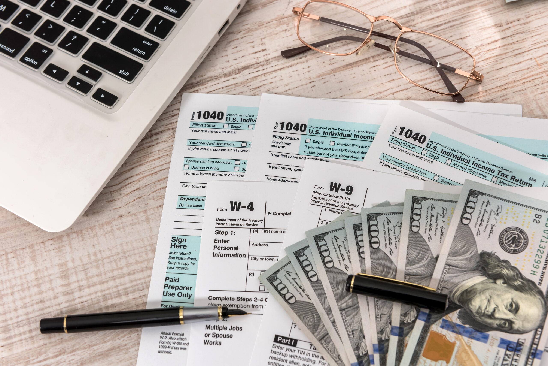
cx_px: 274
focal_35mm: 58
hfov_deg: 34.5
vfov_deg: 23.4
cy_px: 183
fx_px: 883
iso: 400
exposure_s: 1/125
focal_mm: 58
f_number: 9
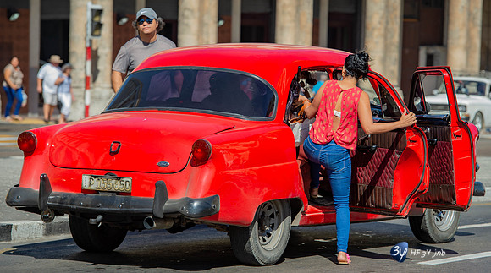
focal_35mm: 190
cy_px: 124
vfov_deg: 6.3
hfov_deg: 11.4
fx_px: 2468
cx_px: 262
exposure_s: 1/320
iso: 100
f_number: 6.3
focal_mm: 165
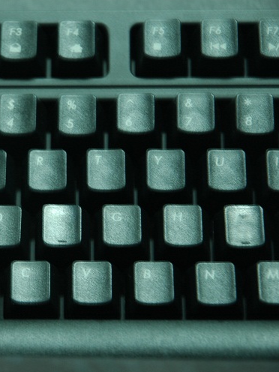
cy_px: 187
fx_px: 1644
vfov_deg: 12.9
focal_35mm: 153
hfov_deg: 9.6
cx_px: 14
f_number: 4.5
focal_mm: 70
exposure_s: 1
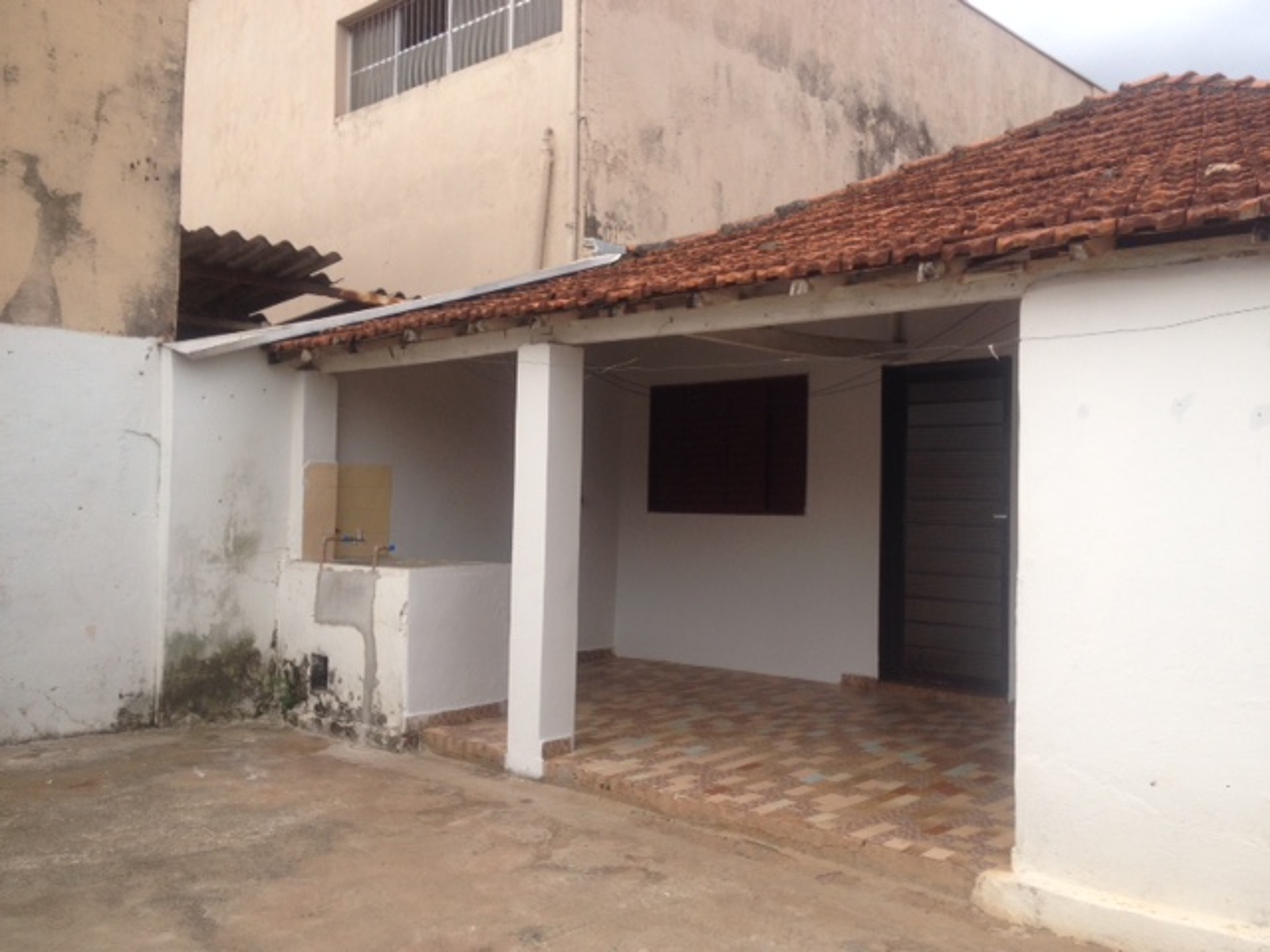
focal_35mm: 35
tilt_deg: -0.1
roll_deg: +1.2
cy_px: 476
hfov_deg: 52.6
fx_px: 1284
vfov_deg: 40.7
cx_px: 635
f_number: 2.4
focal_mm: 4.28
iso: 50
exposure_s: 1/1284
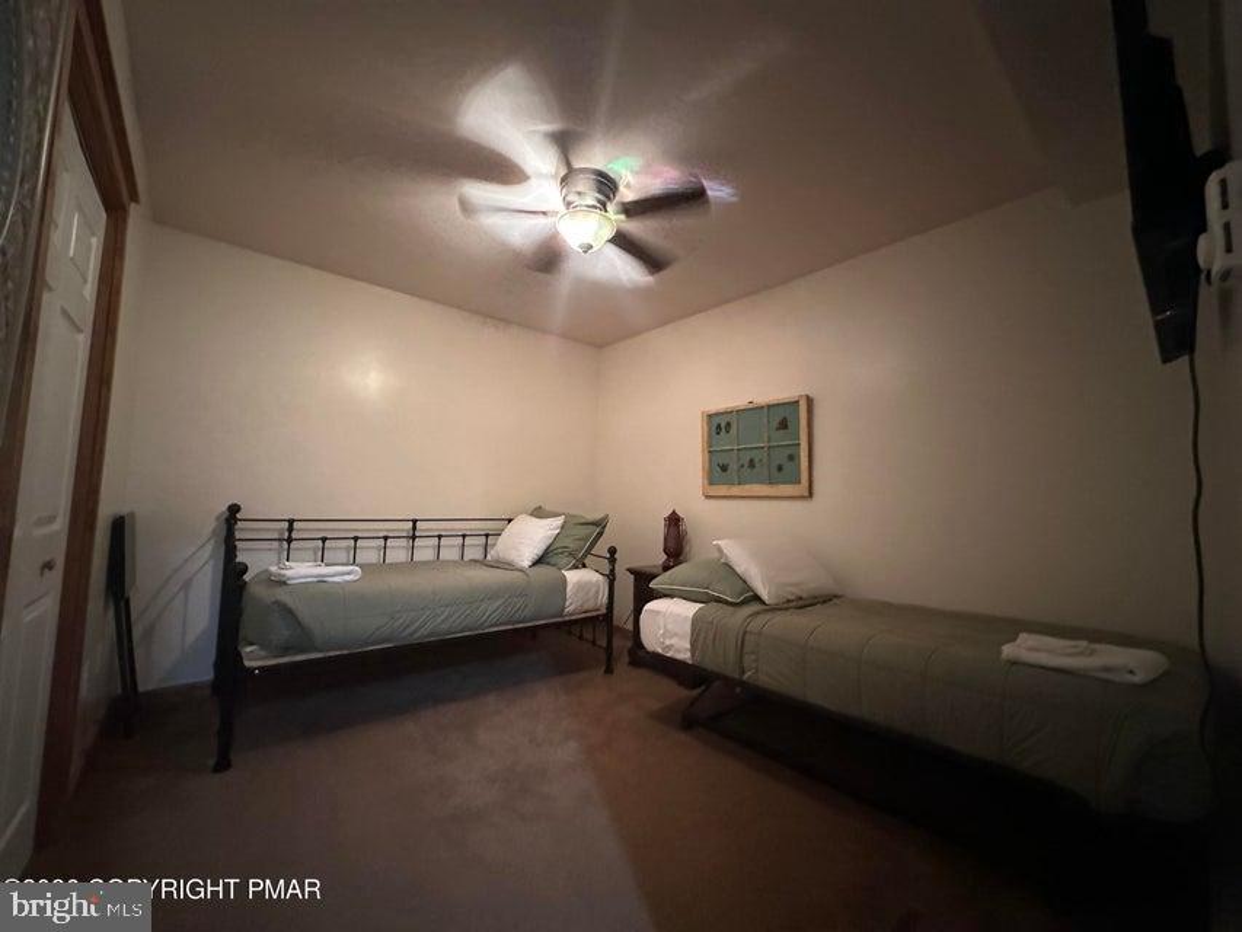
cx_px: 621
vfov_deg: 85.7
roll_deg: -0.8
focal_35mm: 14
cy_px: 466
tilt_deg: +3.8
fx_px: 502
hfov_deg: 102.1
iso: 1250
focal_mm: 2.22
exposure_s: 1/40
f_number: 2.2
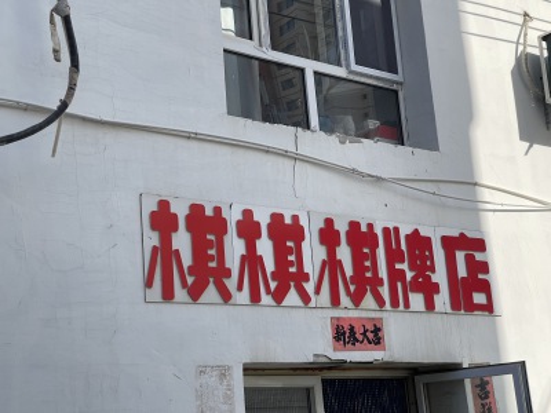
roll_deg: +4.8
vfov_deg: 22.9
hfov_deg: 30.3
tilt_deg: +14.9
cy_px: 206
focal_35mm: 64
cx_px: 276
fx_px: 1019
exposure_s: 1/803
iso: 20
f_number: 2.2
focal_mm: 7.5
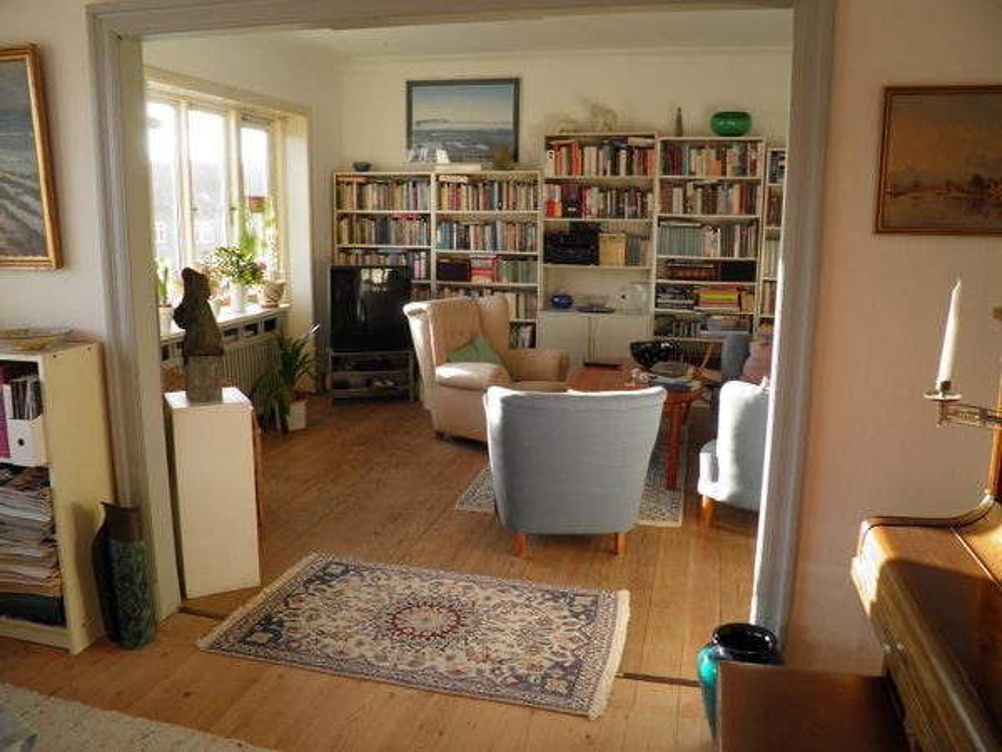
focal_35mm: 28
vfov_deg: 49.7
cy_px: 376
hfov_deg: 63.4
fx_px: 810
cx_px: 501
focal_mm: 4.9
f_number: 2.8
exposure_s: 1/50
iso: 50
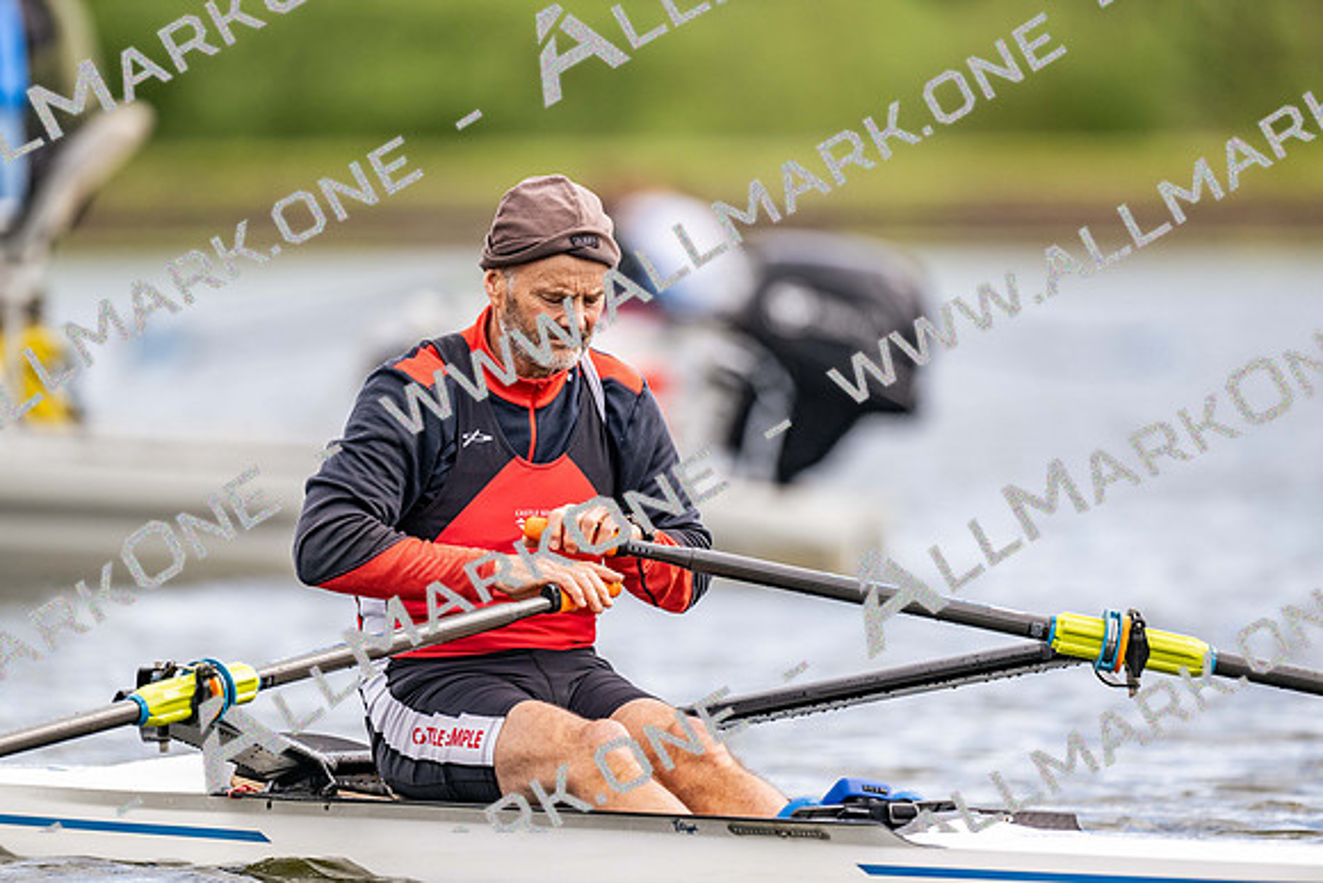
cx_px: 662
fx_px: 22054
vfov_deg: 2.3
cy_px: 442
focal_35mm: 600
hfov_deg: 3.4
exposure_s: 1/2500
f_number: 4
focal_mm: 600
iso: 400
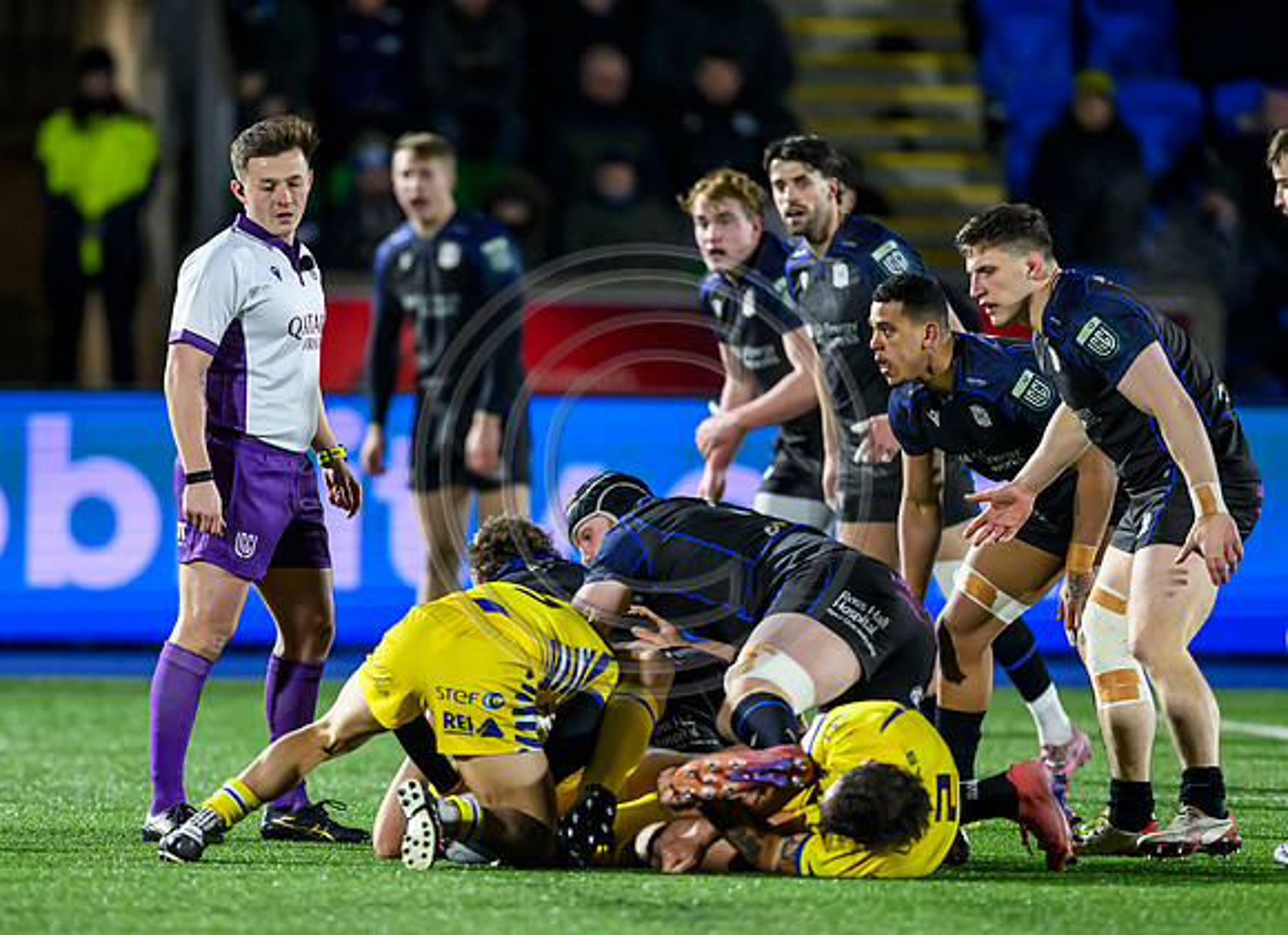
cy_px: 594
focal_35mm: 603
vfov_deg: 2.4
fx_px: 22164
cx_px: 494
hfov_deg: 3.3
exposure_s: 1/1600
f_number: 3.2
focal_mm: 400
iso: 5000
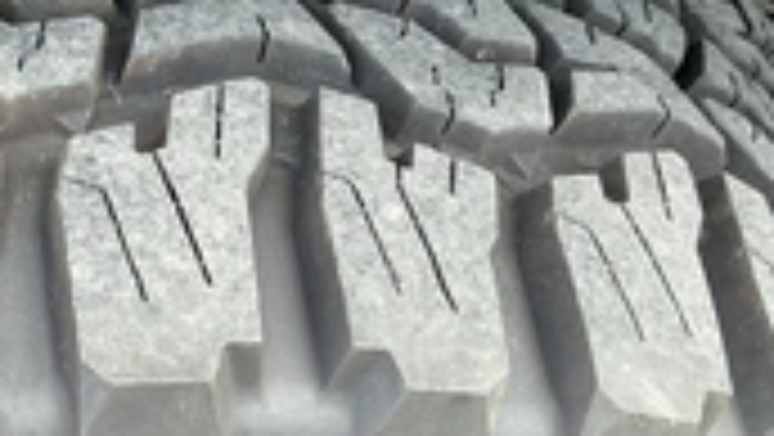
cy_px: 207
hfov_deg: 28.7
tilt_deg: -47.9
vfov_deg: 17.0
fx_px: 1458
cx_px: 90
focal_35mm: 71
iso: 40
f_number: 1.8
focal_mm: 3
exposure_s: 1/122
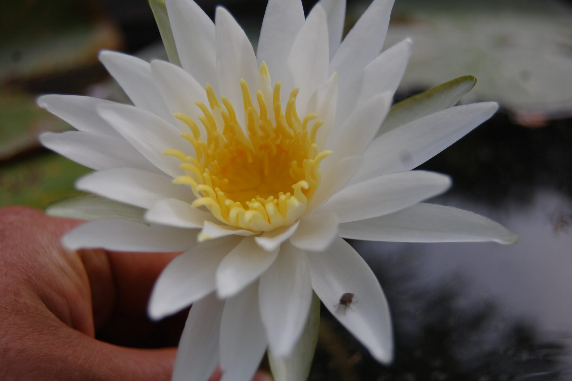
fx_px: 738
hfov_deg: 42.4
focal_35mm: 46
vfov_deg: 28.9
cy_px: 190
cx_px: 286
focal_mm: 31
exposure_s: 1/1250
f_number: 4.5
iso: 200
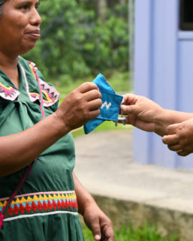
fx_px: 1120
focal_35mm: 157
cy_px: 89
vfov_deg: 12.3
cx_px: 115
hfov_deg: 9.8
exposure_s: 1/640
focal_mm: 70
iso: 800
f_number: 5
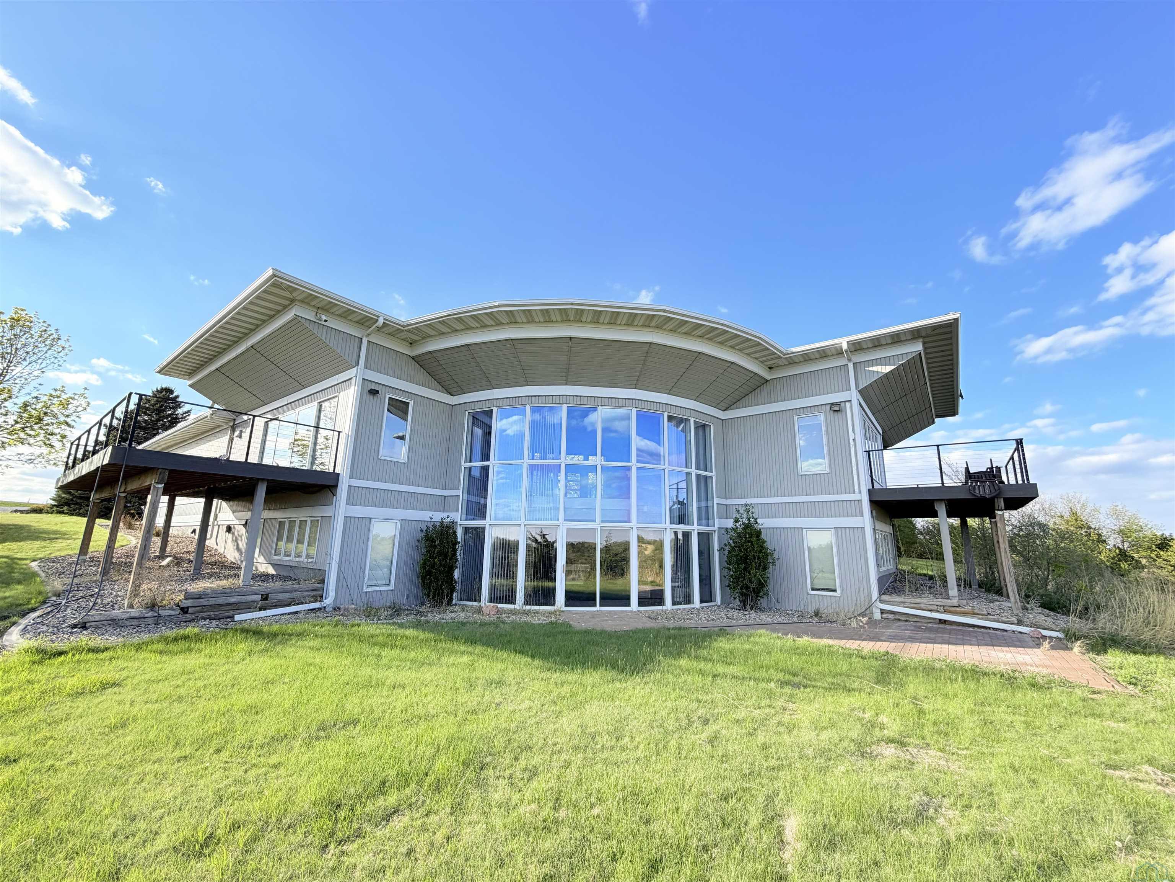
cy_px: 441
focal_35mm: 14
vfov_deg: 85.7
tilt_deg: +12.7
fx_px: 475
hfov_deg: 102.1
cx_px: 588
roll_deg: -1.0
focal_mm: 2.22
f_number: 2.2
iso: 40
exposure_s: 1/770
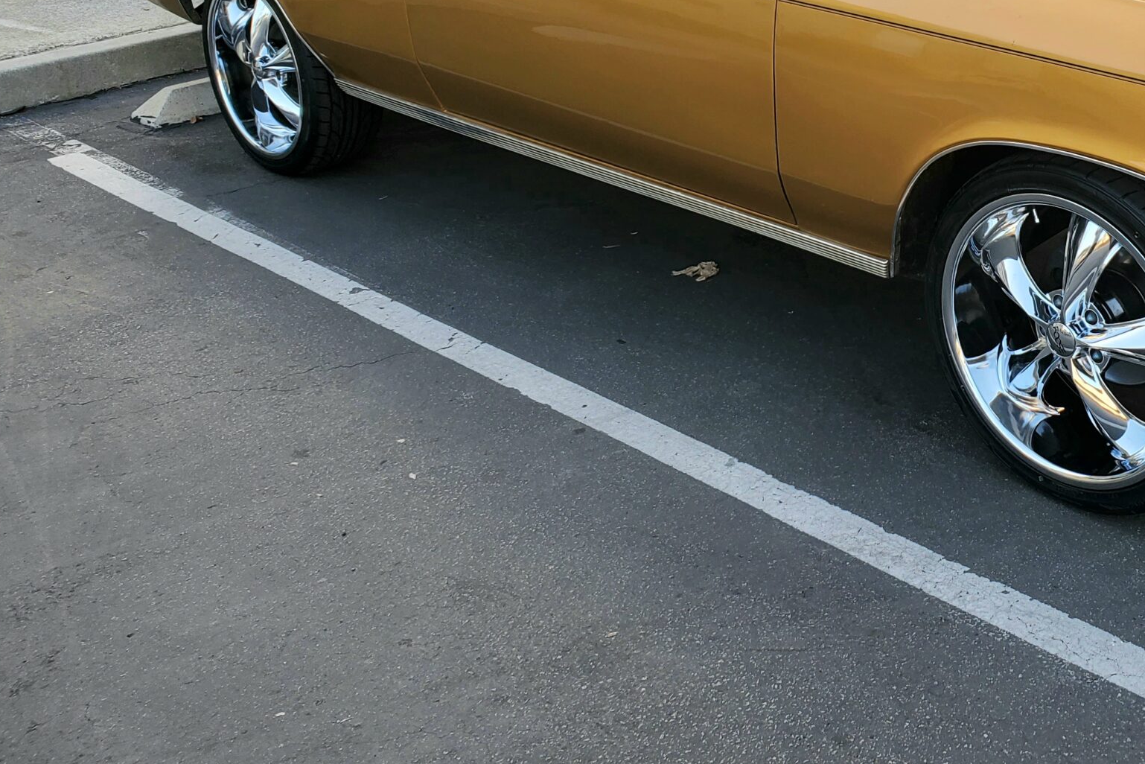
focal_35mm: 45
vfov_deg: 28.9
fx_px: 1431
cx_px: 882
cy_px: 104
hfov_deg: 42.0
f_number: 2.4
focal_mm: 4.3
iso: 50
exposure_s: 1/179
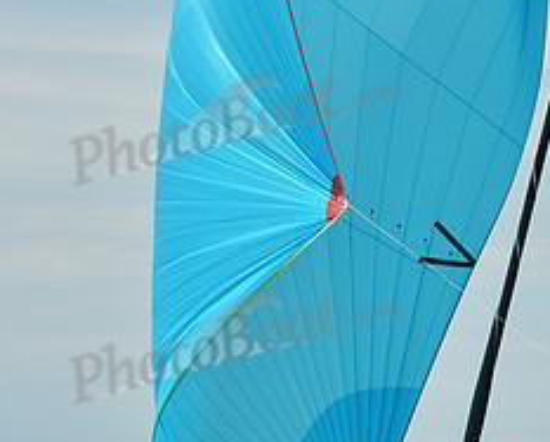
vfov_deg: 7.4
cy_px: 431
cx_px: 526
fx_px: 3423
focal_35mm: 210
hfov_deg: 9.1
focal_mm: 90
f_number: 9
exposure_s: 1/1250
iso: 320
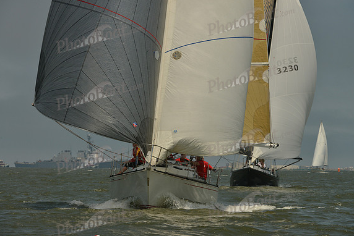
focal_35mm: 304
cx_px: 176
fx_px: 2991
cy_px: 118
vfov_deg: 4.5
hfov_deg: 6.8
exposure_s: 1/1250
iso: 400
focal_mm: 300
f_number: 11
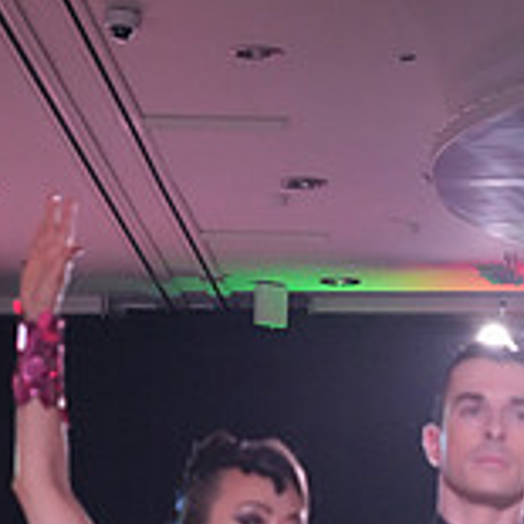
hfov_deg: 6.7
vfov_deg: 6.6
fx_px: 4470
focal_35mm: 261
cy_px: 916
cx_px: 205
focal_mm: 82
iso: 5000
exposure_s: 1/320
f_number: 5.6
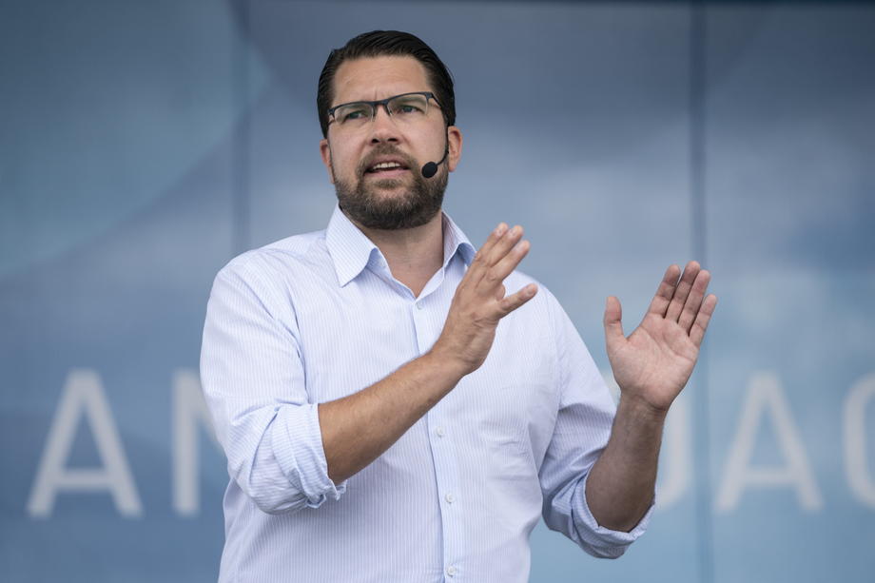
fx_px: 3548
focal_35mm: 146
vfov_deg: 9.4
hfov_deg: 14.1
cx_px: 438
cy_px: 292
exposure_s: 1/2000
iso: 500
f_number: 2.8
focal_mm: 146
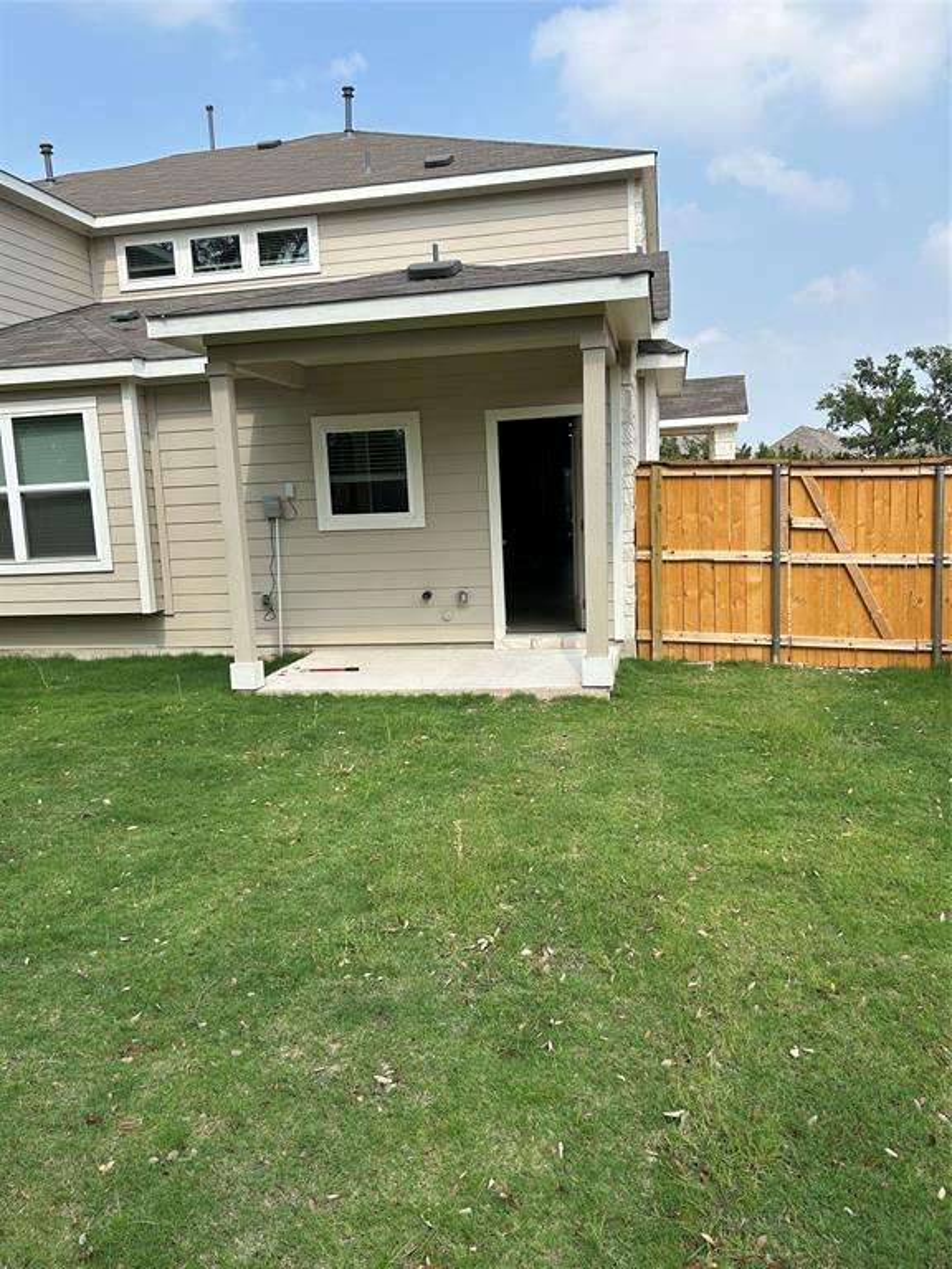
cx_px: 476
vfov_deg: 67.3
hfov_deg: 53.1
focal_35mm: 26
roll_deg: +2.6
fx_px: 953
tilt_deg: -8.8
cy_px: 634
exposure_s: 1/2695
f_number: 1.5
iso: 50
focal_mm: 5.7
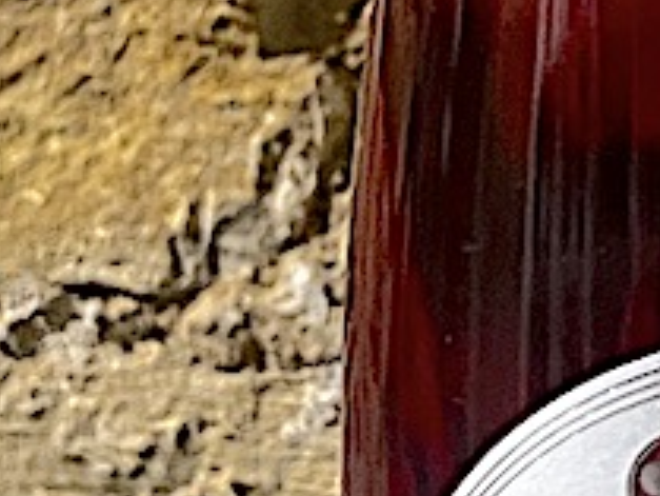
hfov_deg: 11.9
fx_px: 3129
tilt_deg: +1.6
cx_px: 707
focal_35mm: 164
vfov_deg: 9.0
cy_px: 60
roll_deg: +0.0
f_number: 1.5
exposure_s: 1/33
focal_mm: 5.7
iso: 640
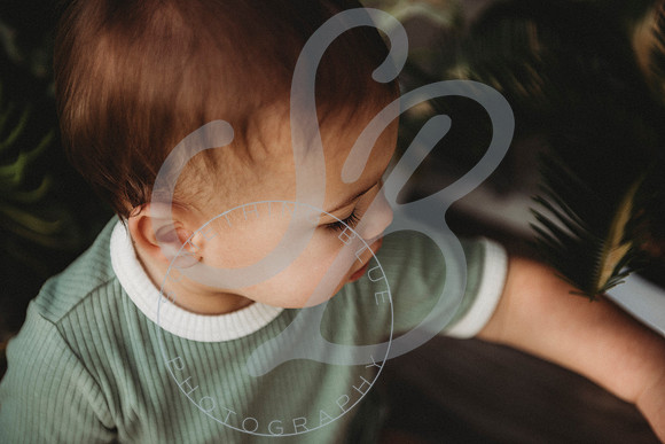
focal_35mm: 70
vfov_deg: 19.5
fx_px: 1293
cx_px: 332
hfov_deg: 28.8
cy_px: 222
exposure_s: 1/400
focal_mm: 70
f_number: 2.8
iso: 100
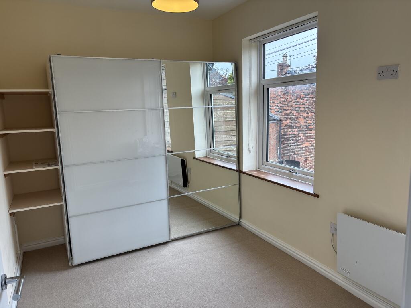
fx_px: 309
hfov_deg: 67.3
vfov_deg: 53.1
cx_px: 206
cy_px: 154
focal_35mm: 26
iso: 64
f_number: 1.6
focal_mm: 5.96
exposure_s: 1/155
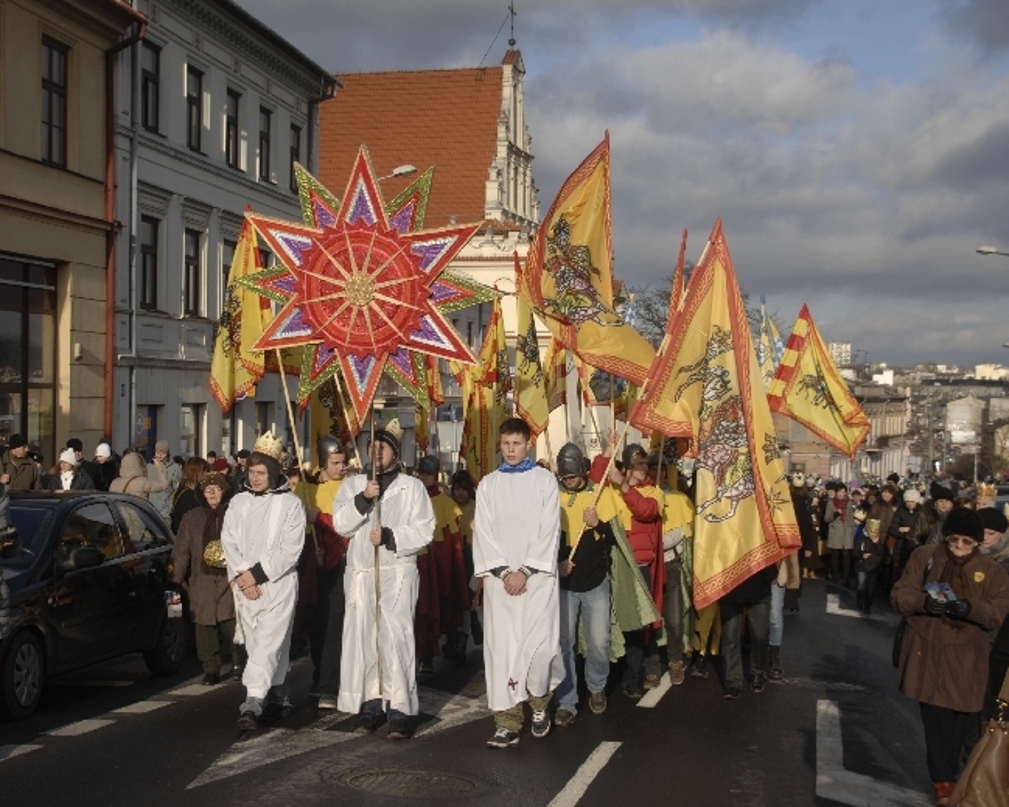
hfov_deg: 35.9
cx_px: 401
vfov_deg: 29.1
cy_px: 407
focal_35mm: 52
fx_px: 1553
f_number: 4
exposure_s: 1/1000
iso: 100
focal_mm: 30
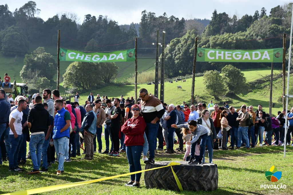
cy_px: 98
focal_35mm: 105
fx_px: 854
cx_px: 146
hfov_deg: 19.5
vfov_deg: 13.0
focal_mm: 70
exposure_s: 1/250
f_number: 8
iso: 200
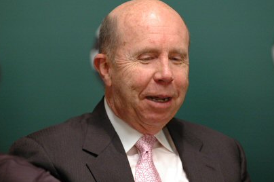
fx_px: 1783
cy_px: 94
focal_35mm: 235
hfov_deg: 8.8
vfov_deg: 5.8
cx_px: 143
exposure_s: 1/60
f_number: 2.8
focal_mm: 135
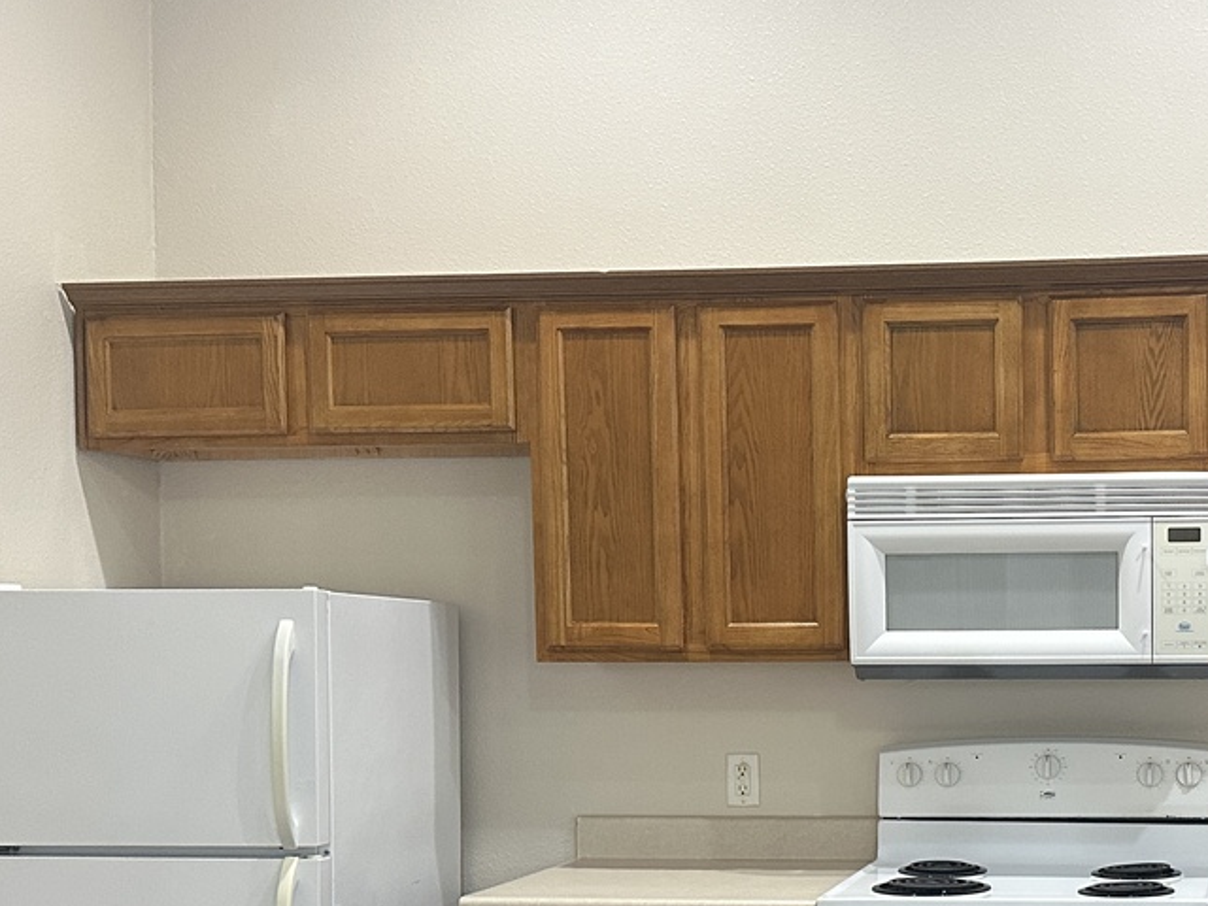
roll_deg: -0.9
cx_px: 1055
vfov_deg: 26.5
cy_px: 734
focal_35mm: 54
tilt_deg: -3.0
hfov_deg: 33.9
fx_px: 1884
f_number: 1.78
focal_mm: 6.86
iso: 320
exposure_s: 1/60
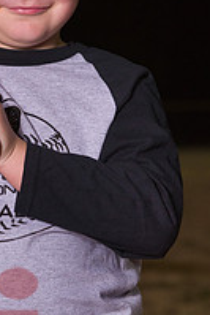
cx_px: 3
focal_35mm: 215
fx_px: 1878
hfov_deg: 6.4
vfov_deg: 9.6
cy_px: 131
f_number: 5.6
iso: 2000
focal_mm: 95
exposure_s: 1/500
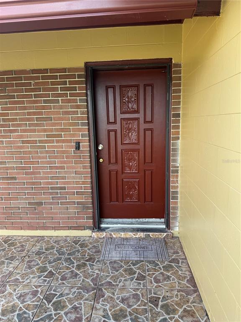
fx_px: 223
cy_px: 161
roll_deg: +1.6
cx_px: 120
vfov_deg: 71.6
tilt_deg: -11.2
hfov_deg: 56.8
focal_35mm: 24
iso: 64
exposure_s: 1/197
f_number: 1.78
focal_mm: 6.76
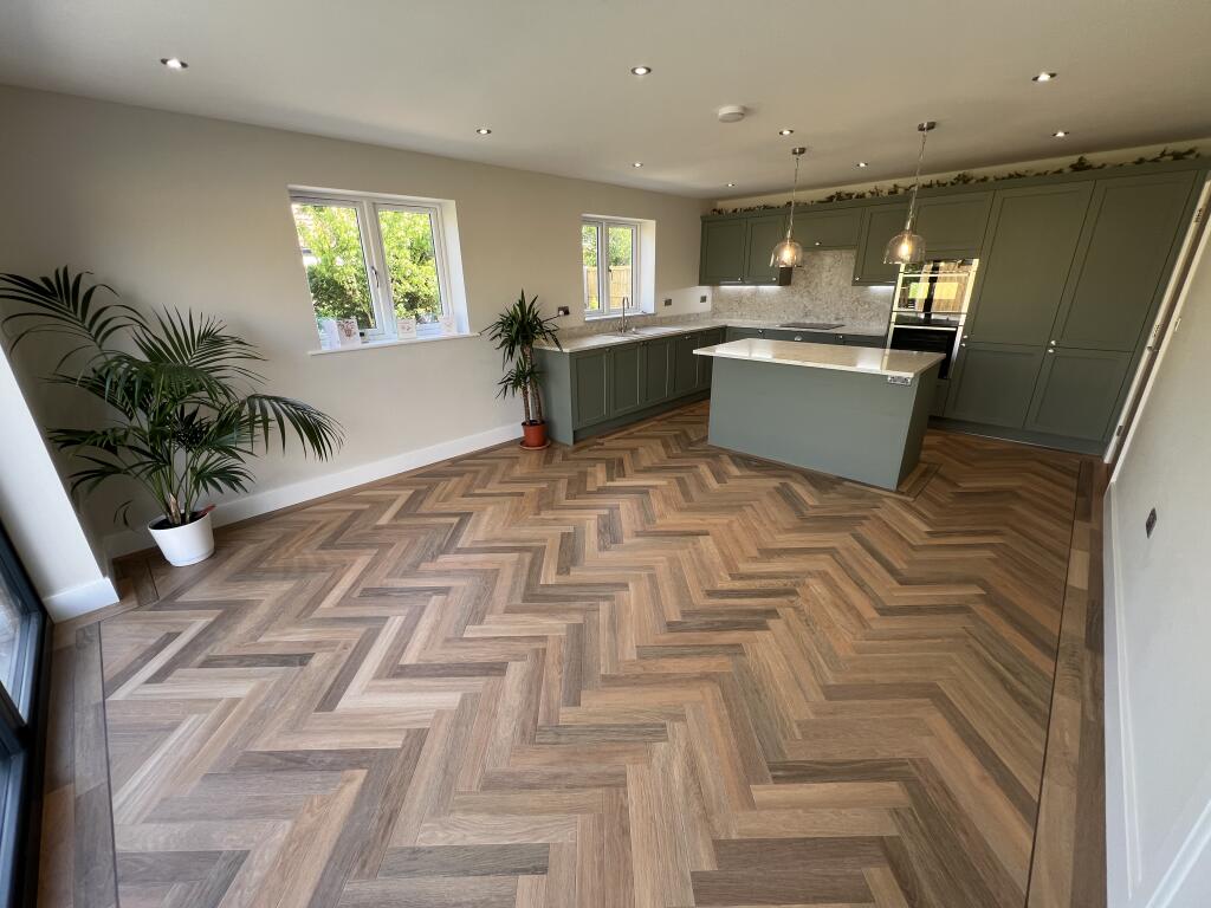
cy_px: 454
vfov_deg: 89.9
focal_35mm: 13
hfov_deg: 106.2
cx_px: 606
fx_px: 455
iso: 50
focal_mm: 1.57
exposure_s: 1/99
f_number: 1.8
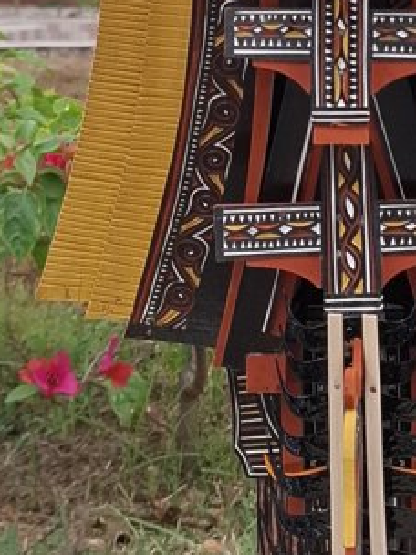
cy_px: 56
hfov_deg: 14.5
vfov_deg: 19.1
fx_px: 1618
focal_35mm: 101
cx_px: 345
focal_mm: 5.54
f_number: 1.8
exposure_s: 1/237
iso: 50
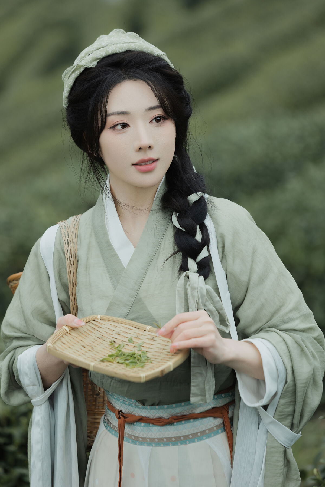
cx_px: 162
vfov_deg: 12.5
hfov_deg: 8.3
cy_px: 244
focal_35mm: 165
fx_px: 2234
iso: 320
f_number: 4
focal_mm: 165
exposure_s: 1/800
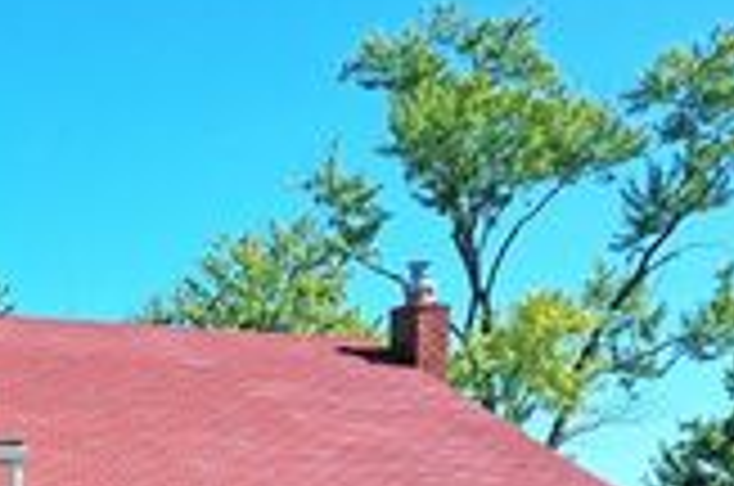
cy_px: 695
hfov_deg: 21.7
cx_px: -185
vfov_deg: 14.9
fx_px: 1750
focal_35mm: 86
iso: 100
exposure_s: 1/500
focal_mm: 10.26
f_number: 5.6
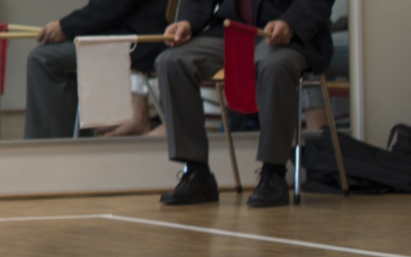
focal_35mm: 255
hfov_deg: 7.8
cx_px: -437
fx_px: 2858
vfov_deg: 5.1
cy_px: -141
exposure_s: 1/50
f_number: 3.2
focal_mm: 50
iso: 100
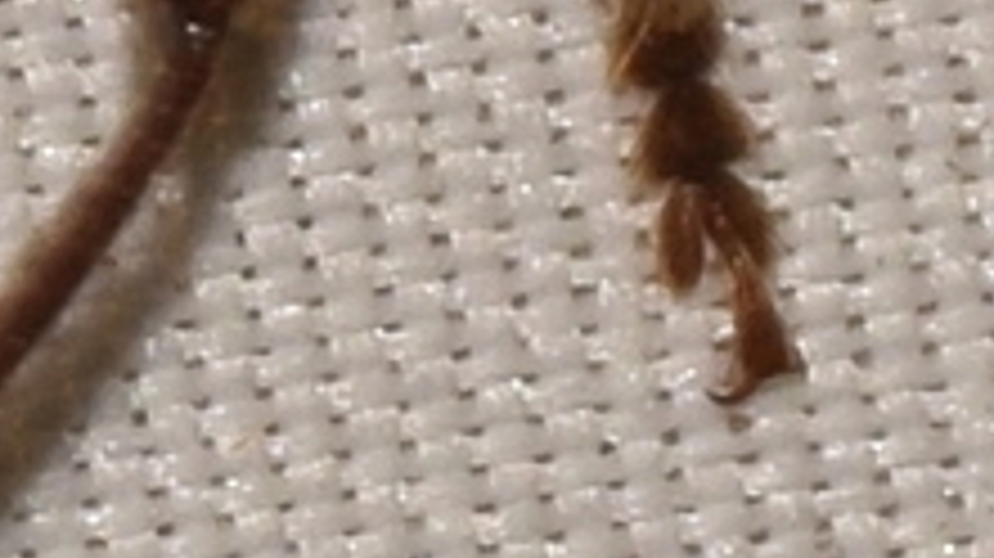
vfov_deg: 1.3
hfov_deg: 2.3
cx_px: 416
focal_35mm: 954
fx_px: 25129
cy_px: -778
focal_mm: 140
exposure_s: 1/160
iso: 125
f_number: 13
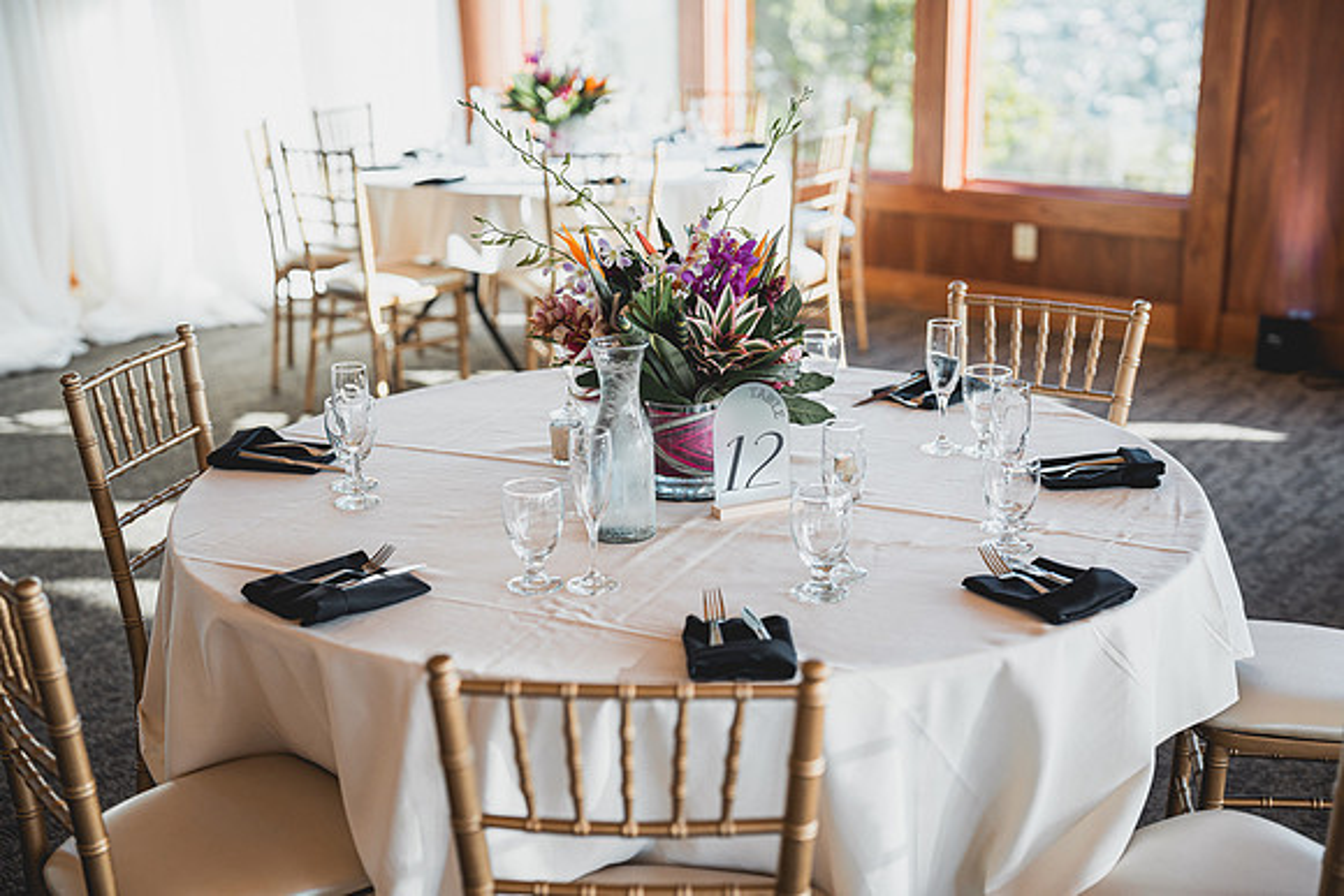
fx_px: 1867
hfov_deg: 39.6
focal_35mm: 50
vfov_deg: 27.0
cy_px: 448
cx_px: 672
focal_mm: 50
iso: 320
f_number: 2
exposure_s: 1/800
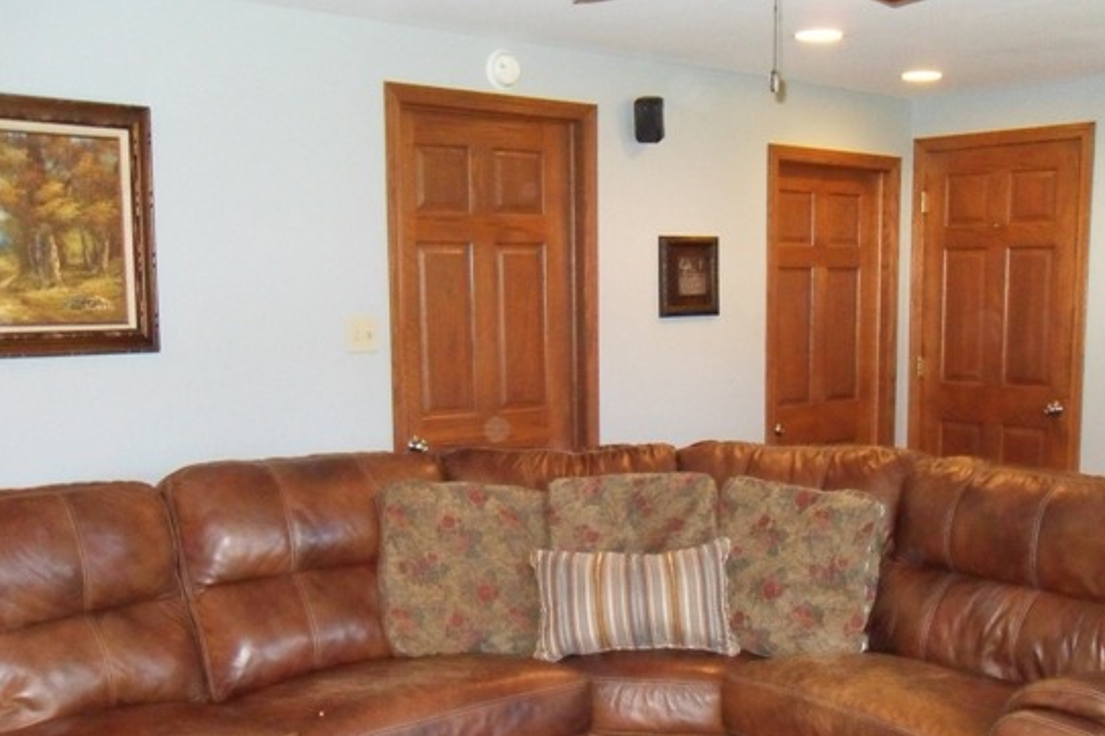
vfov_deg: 30.9
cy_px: 487
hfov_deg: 45.3
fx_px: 1319
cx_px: 648
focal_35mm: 43
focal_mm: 6.3
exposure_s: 1/45
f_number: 3.5
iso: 640
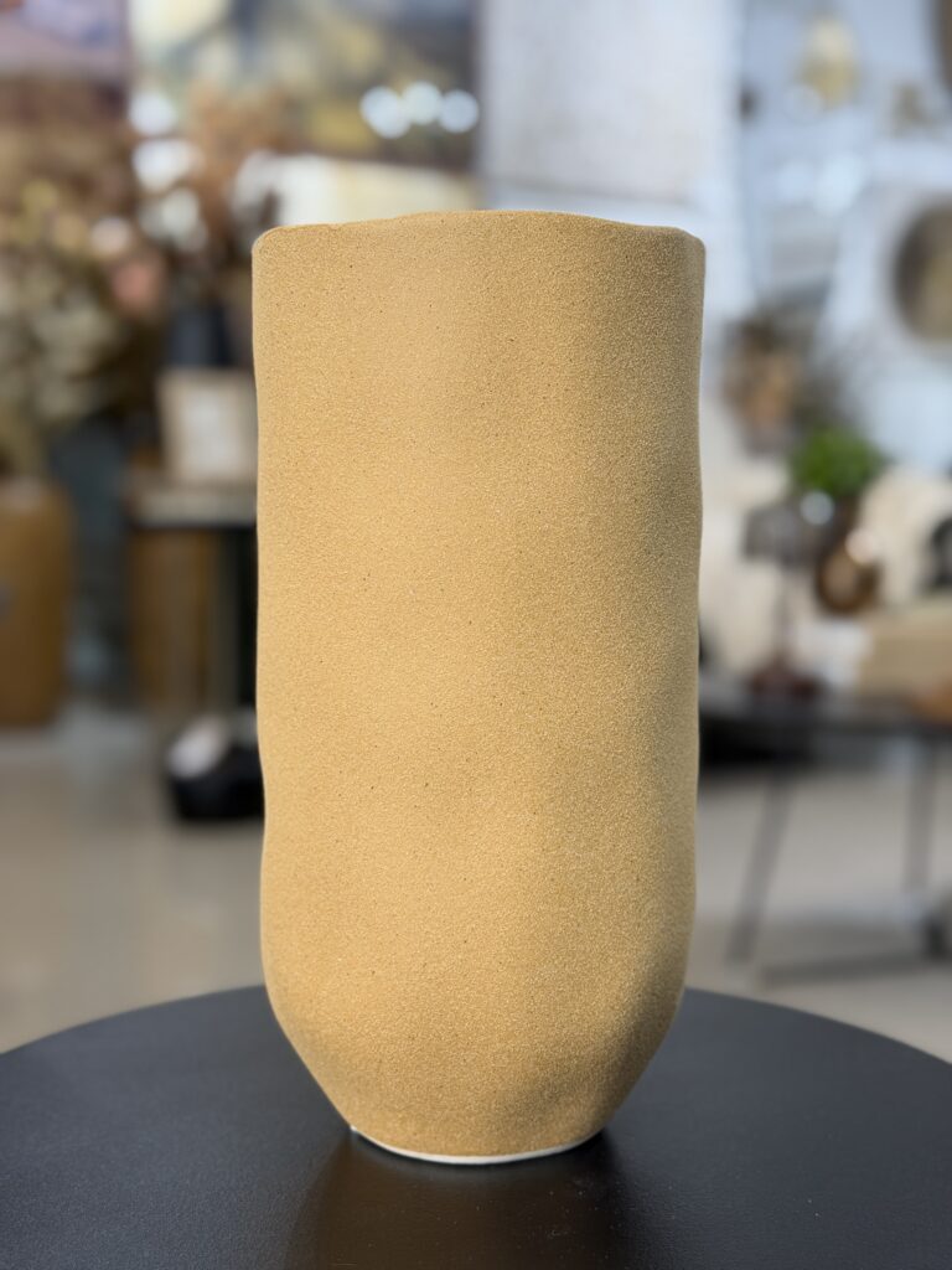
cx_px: 476
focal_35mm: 48
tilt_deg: -4.8
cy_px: 635
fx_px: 1760
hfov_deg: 30.3
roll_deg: -0.9
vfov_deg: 39.7
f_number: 1.78
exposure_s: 1/60
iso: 80
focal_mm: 6.76
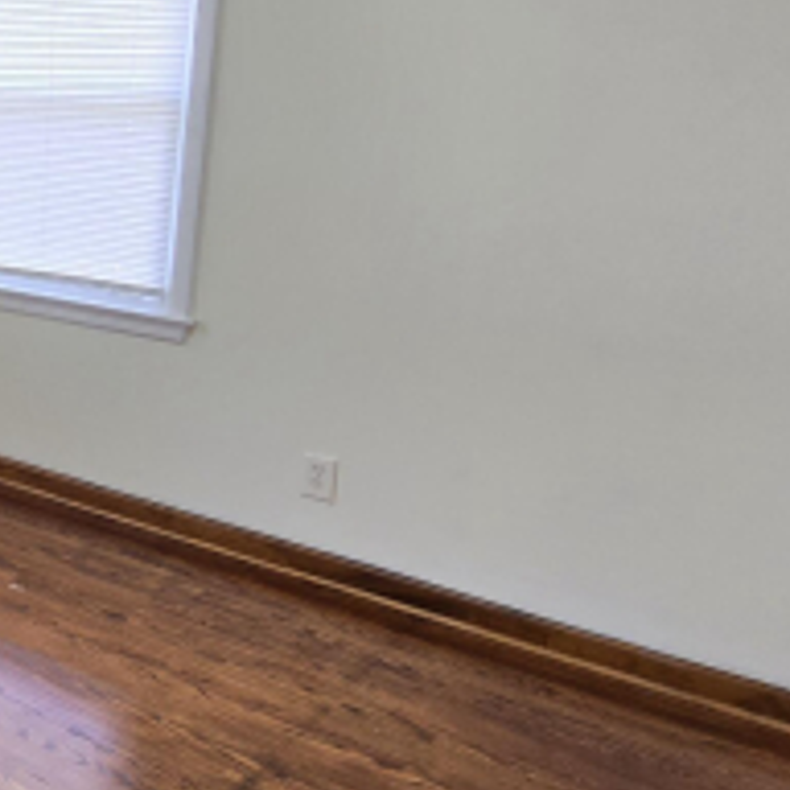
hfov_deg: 27.6
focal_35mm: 40
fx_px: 1033
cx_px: -409
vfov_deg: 40.9
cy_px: 222
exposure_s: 1/60
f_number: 2.2
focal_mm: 2.2
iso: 80
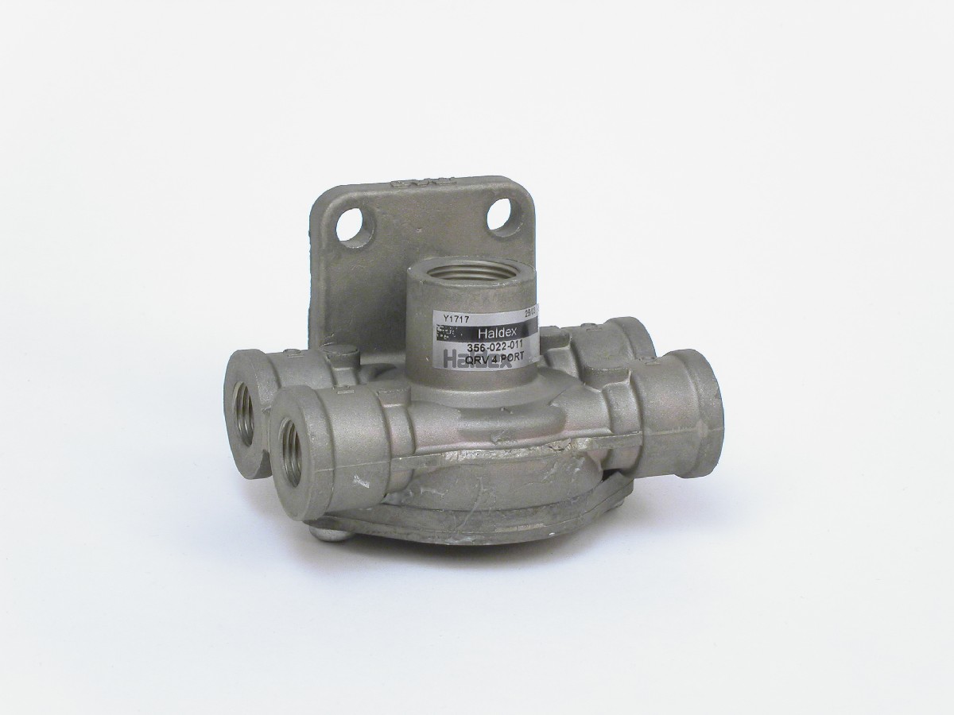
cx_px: 477
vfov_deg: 13.0
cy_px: 358
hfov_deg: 17.3
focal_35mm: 114
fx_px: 3142
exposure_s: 1.5
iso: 100
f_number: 6.7
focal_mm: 23.4
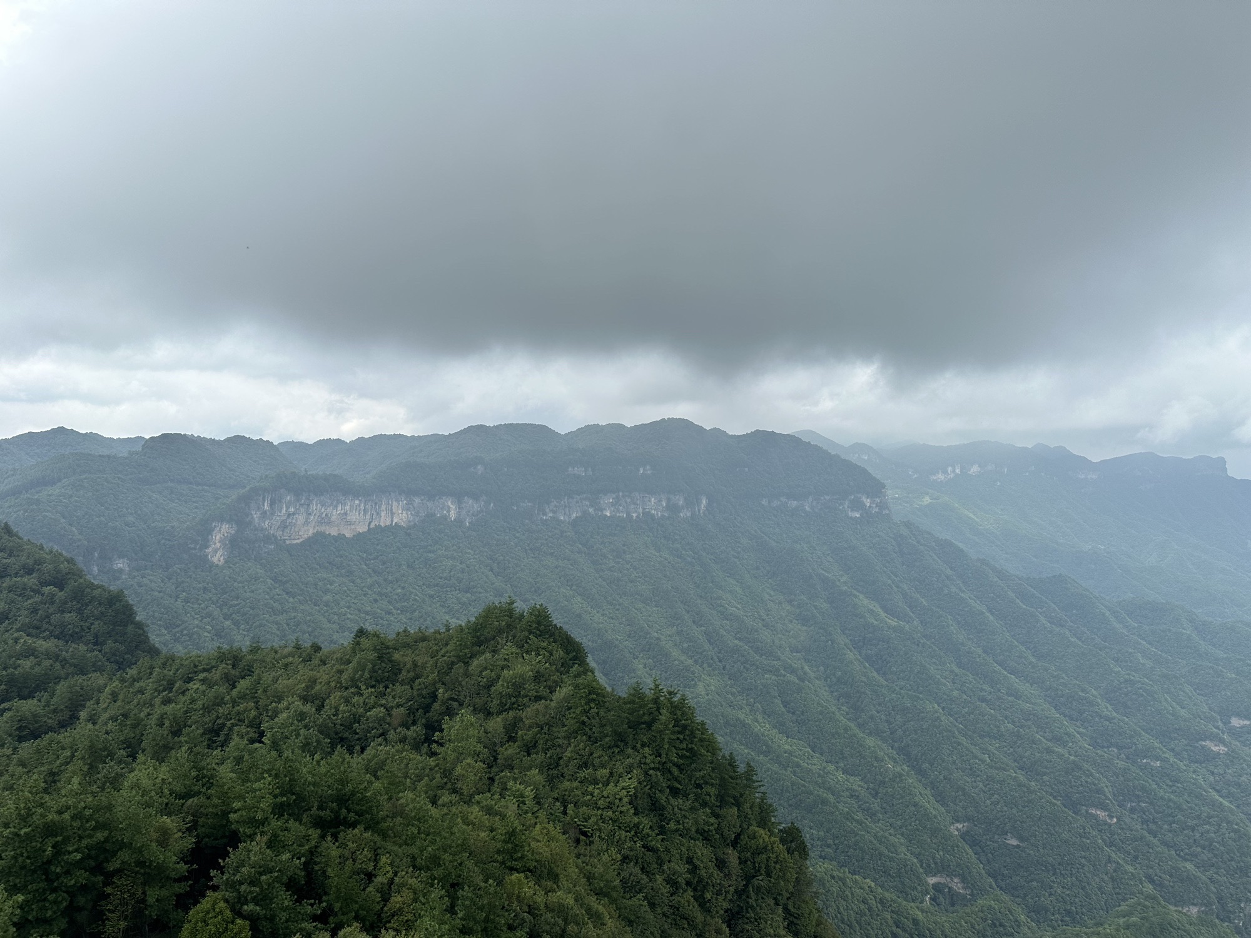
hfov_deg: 71.6
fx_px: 867
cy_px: 469
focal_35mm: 24
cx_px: 626
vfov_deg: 56.8
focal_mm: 6.86
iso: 80
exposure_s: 1/3155
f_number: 1.78
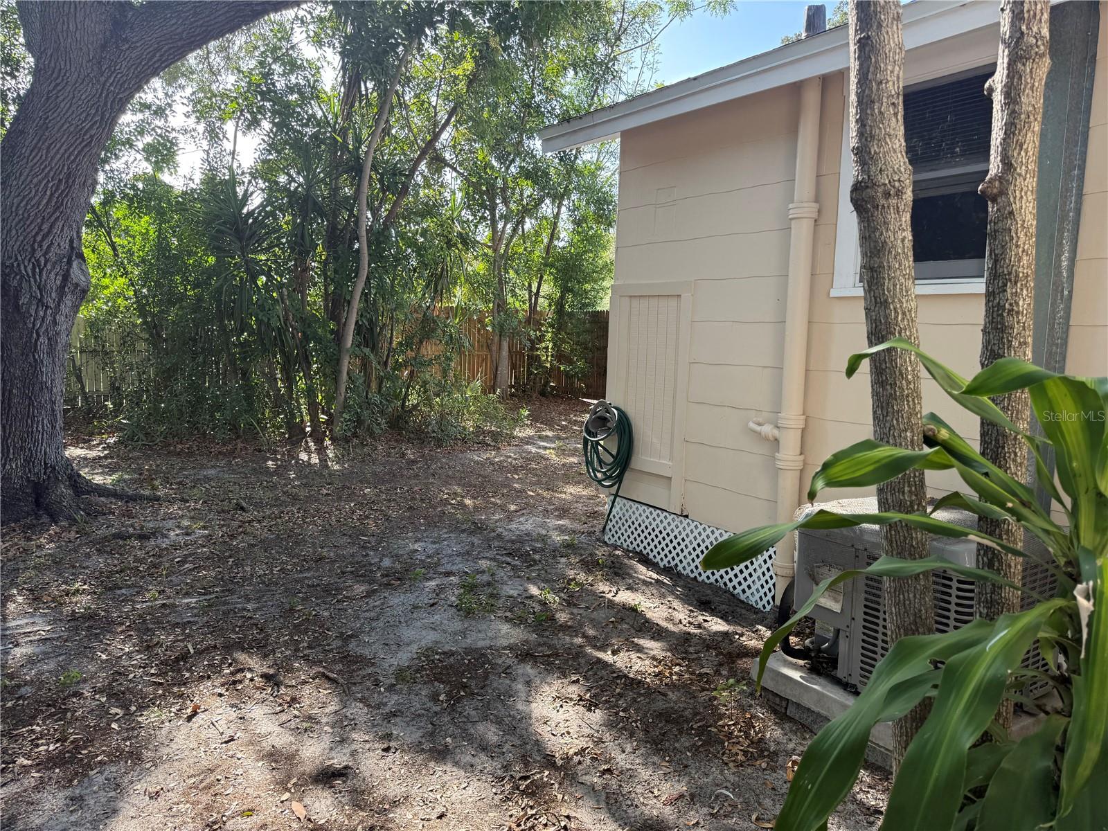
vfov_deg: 56.8
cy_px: 416
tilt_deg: -3.8
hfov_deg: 71.6
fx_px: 768
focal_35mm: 24
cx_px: 554
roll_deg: -4.6
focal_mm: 6.76
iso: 100
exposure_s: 1/478
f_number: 1.78
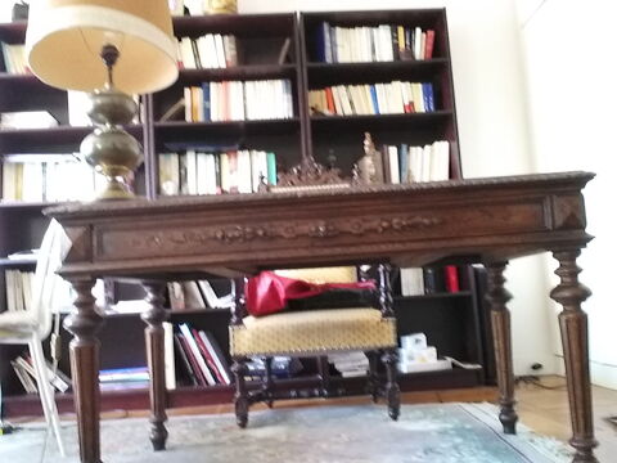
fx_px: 481
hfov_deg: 65.3
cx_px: 308
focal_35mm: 27
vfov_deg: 51.4
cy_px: 232
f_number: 2.2
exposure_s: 1/14
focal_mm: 1.85
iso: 125
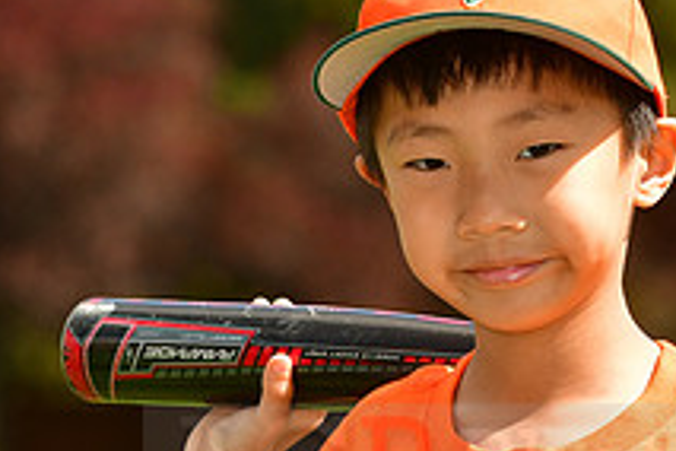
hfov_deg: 4.2
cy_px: 446
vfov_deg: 2.8
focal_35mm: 489
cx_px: 676
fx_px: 9182
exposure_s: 1/800
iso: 200
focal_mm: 120
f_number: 5
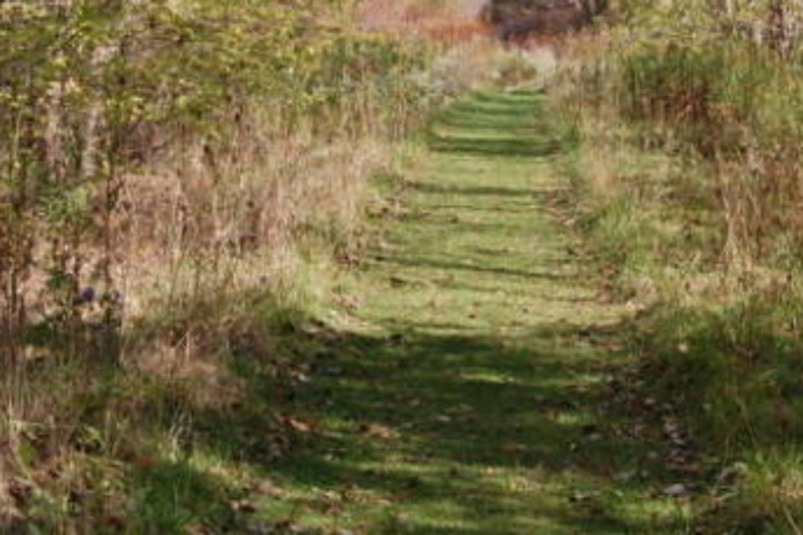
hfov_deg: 18.0
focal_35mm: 114
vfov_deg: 11.9
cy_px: 67
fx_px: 2541
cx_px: 404
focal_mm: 34
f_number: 8
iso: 200
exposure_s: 1/250
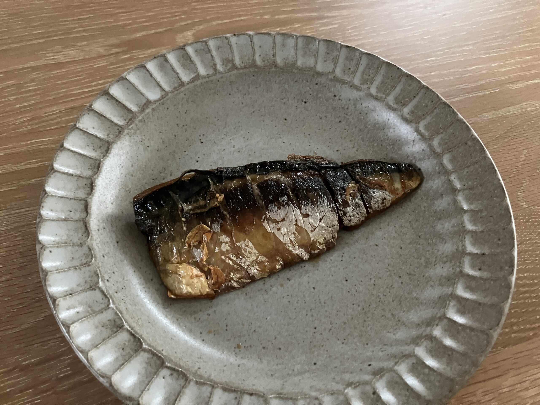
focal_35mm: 28
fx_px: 437
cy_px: 202
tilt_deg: -56.9
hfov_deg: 63.4
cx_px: 270
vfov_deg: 49.7
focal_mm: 3.99
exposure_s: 1/28
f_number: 1.8
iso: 640
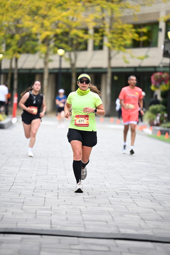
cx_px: 85
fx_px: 1133
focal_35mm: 160
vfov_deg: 12.8
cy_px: 128
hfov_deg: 8.6
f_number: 2.8
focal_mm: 160
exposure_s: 1/2000
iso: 640
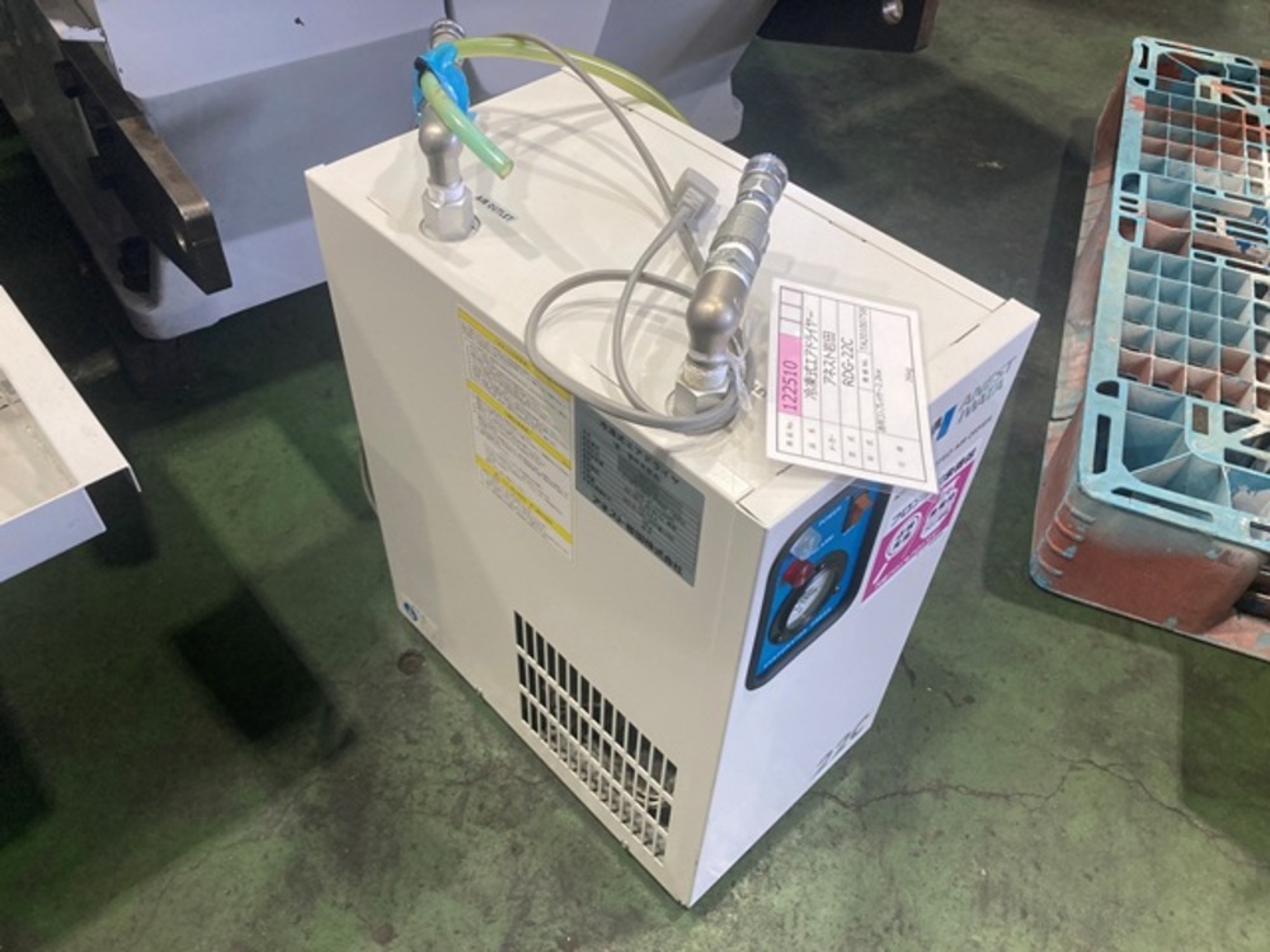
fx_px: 1027
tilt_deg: -47.0
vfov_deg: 49.7
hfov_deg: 63.4
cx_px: 635
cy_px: 476
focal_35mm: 28
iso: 100
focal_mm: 3.99
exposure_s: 1/60
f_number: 1.8
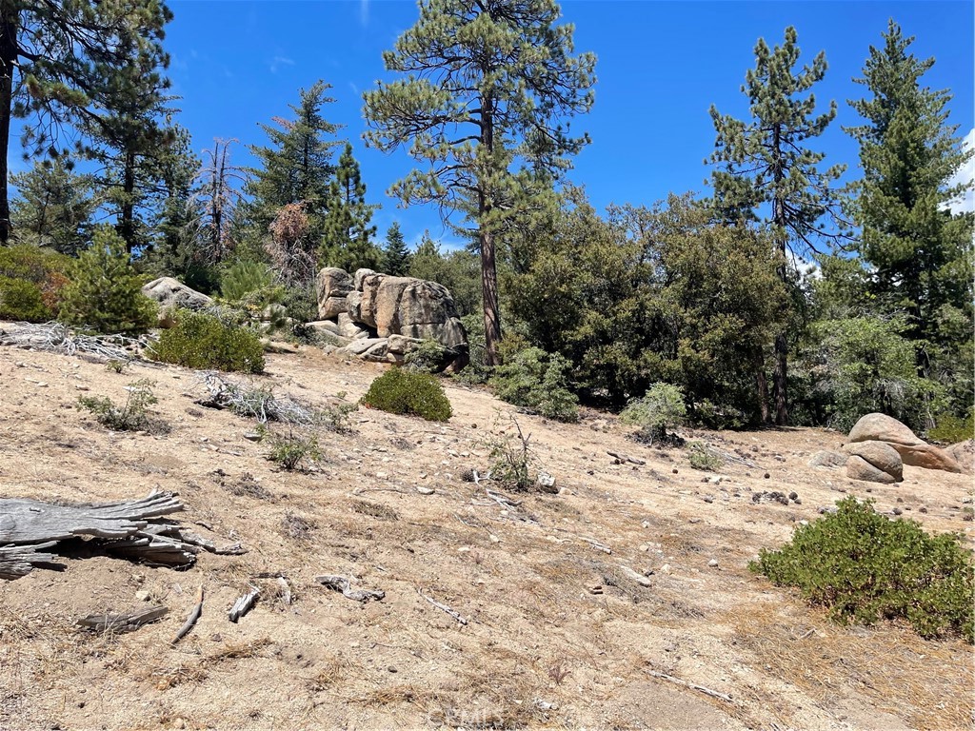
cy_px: 366
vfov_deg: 54.9
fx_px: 704
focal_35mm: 25
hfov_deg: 69.4
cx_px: 488
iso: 32
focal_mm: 5.1
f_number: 1.6
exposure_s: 1/3663
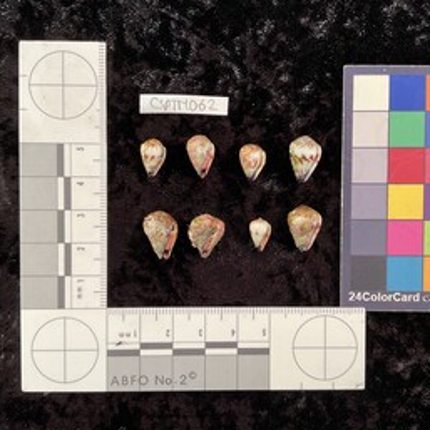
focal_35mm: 35
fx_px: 492
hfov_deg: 47.2
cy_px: 218
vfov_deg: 47.2
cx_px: 234
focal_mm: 3
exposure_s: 1/50
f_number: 1.8
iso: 50
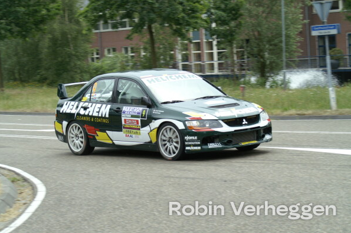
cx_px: 176
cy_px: 116
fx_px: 1105
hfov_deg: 18.0
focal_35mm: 114
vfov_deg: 12.0
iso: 100
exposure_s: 1/200
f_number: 8
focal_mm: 75
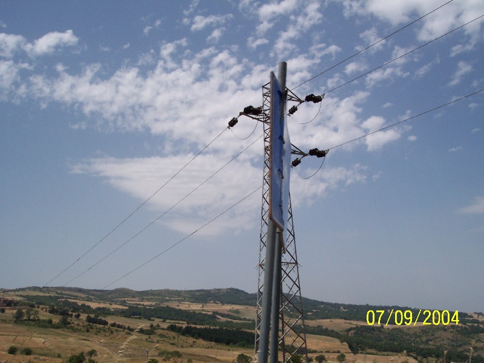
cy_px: 182
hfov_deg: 49.0
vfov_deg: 37.7
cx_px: 242
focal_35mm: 38
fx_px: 531
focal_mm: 8
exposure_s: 1/1000
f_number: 4.8
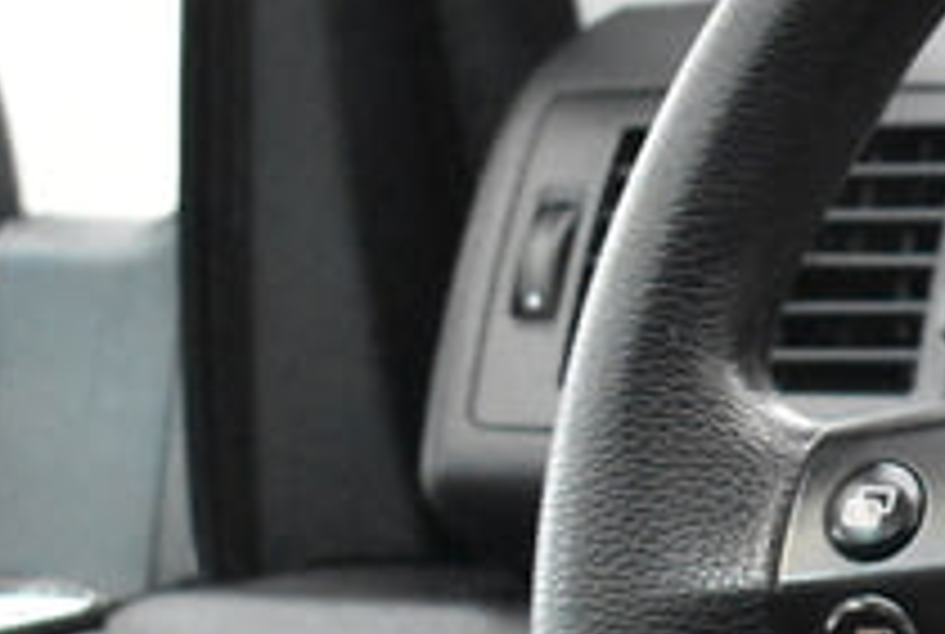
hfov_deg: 9.7
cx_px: 1755
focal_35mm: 199
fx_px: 5239
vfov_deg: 6.9
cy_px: 630
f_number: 4.2
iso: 9000
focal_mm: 31
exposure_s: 1/50
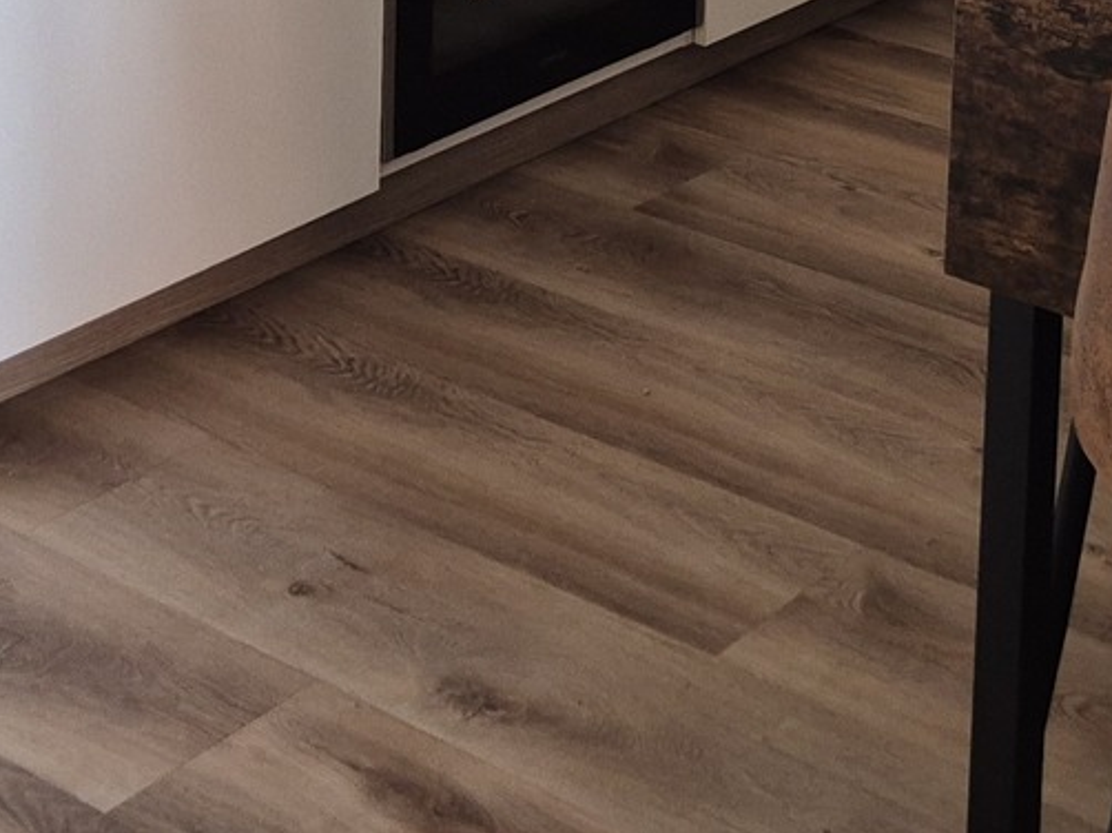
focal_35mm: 88
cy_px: -651
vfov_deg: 14.7
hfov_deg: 22.1
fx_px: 2826
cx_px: 833
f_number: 1.8
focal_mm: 5.4
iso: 250
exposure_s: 1/100
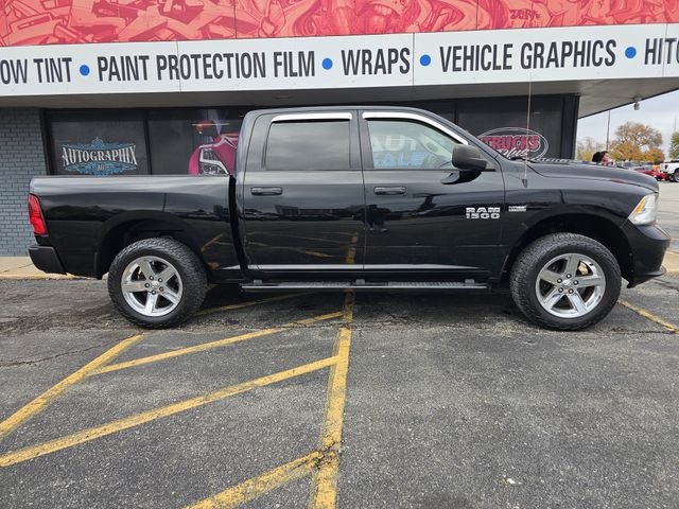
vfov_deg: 58.9
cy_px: 254
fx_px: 451
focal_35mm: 23
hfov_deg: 73.9
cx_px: 340
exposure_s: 1/719
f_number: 1.7
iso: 40
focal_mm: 6.3
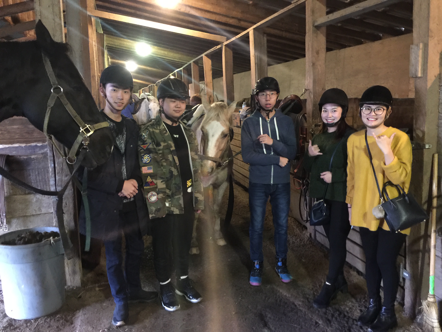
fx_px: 370
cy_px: 166
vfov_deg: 48.2
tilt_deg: -10.3
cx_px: 221
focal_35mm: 29
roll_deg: -1.8
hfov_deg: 61.7
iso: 100
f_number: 2.2
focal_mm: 4.15
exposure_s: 1/4
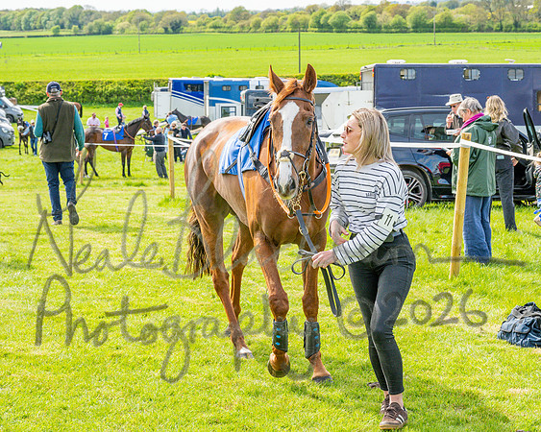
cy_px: 189
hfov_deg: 20.7
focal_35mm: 92
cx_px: 317
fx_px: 1480
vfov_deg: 16.6
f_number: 9
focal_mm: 73
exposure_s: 1/640
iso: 800
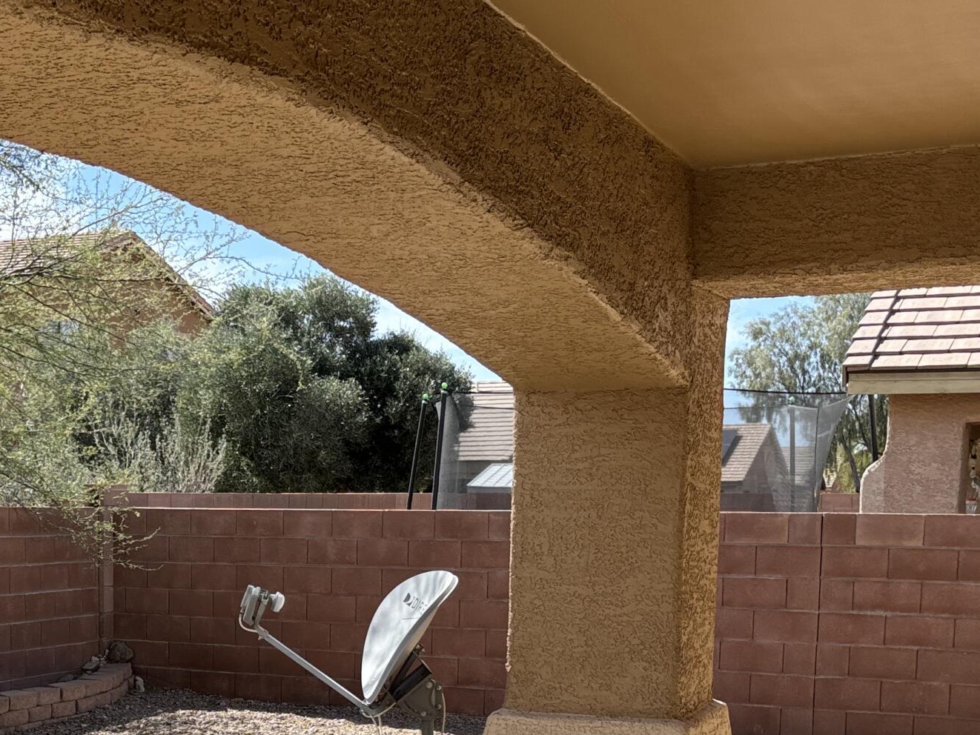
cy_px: 678
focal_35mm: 59
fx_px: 1671
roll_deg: +2.2
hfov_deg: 31.8
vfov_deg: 24.1
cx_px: 196
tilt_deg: -10.1
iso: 50
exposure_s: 1/1876
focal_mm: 5.96
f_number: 1.6
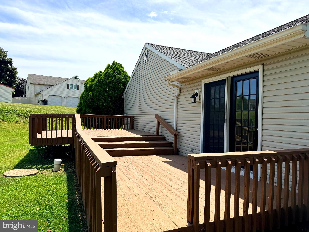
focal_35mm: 24
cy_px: 116
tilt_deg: +0.2
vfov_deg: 56.8
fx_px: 214
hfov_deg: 71.6
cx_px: 154
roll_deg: -1.2
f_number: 1.78
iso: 80
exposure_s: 1/5319
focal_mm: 6.76
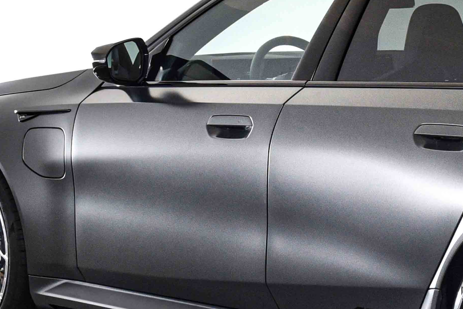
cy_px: 60
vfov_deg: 11.6
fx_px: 1518
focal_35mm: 118
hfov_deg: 16.5
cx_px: 571
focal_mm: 36
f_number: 11
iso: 1250
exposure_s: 1/125
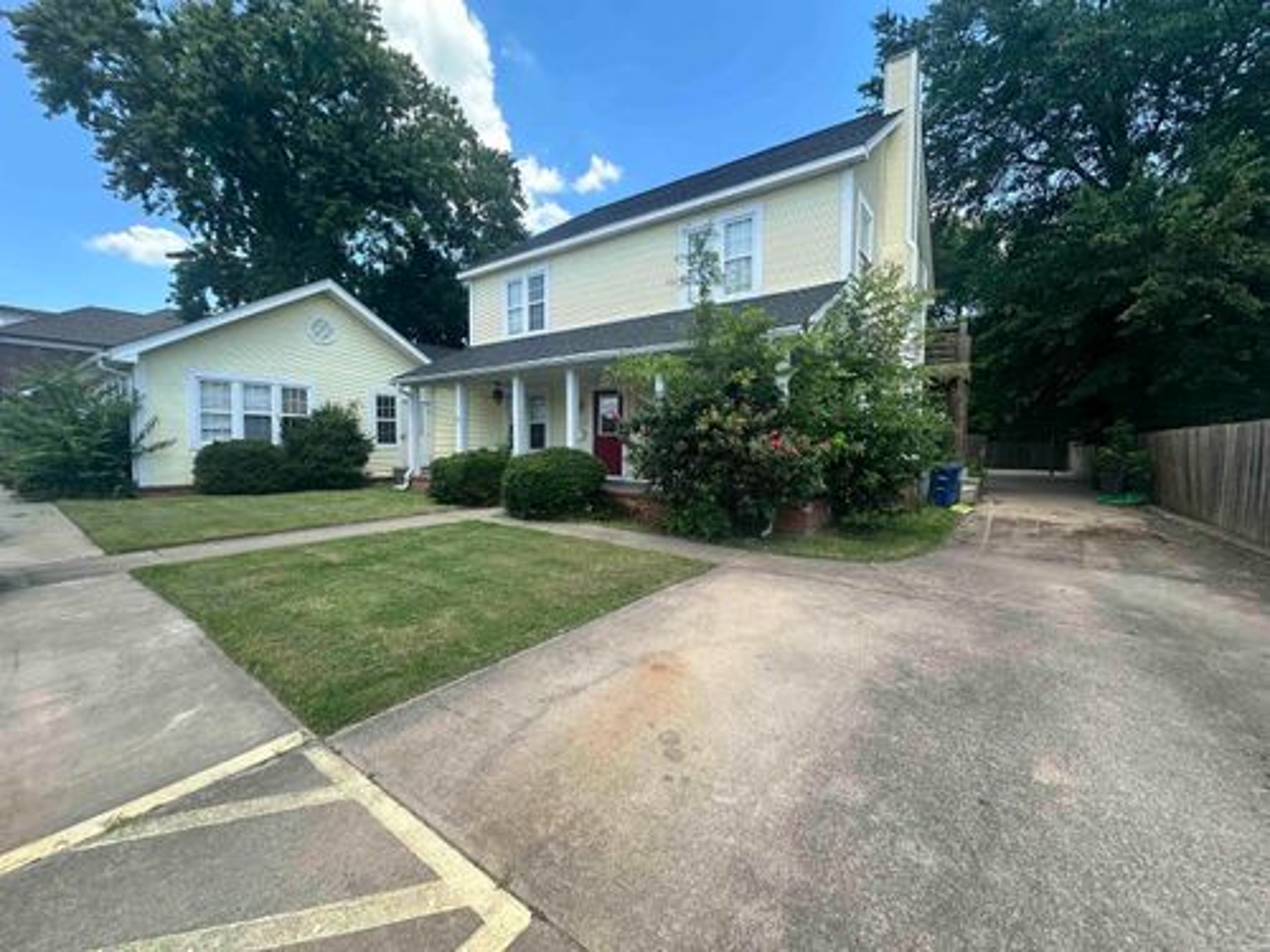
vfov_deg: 85.7
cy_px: 476
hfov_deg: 102.1
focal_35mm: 14
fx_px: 514
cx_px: 635
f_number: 2.2
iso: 40
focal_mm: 2.22
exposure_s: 1/590
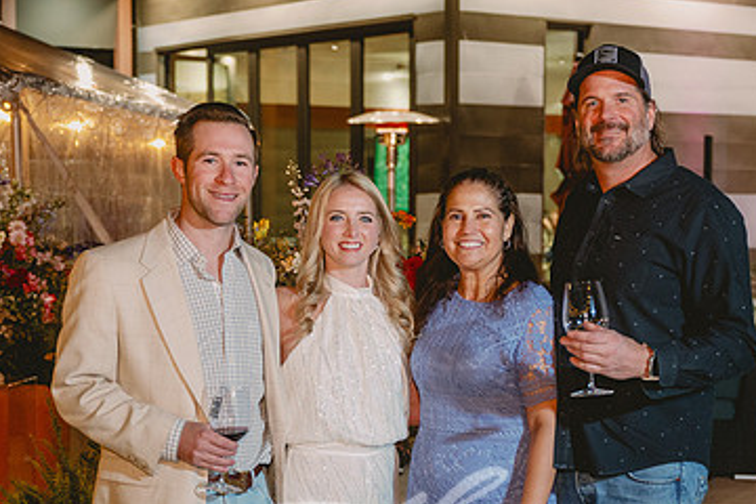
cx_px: 419
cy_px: 327
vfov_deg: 17.5
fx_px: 1638
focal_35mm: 78
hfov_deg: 26.0
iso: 2000
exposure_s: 1/80
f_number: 2.8
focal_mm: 46
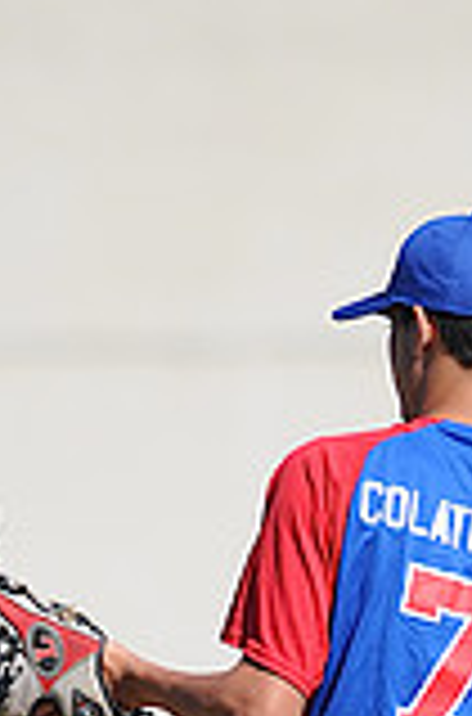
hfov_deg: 1.1
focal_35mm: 1277
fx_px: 25278
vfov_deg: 1.6
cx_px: 416
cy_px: 955
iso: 200
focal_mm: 300
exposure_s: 1/2000
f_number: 4
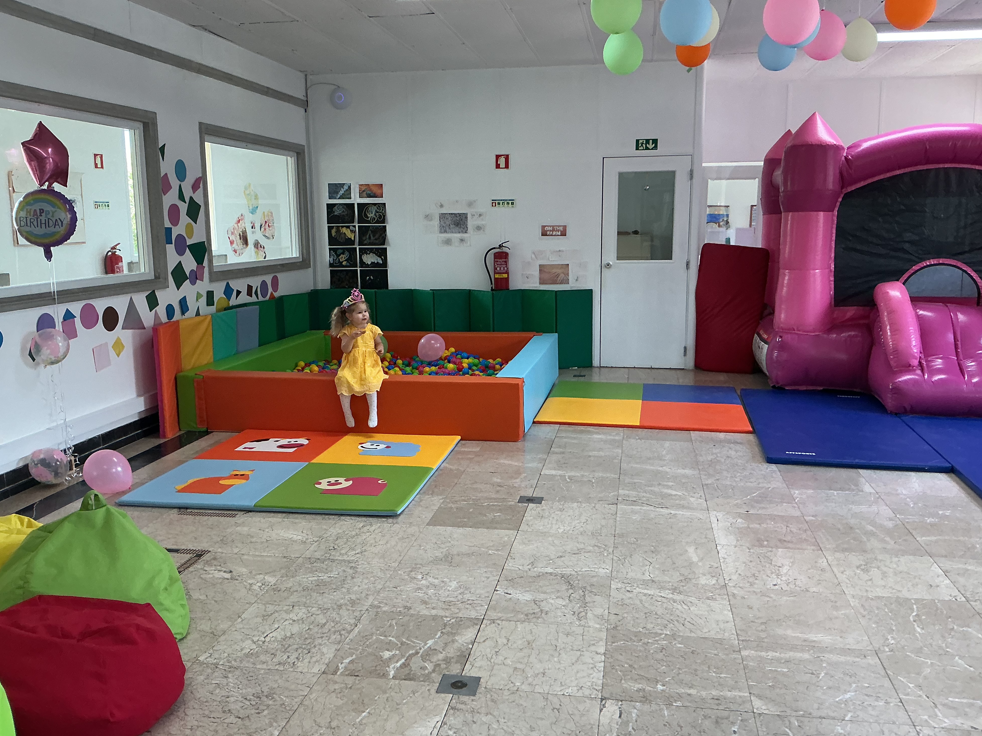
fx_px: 851
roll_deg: -1.7
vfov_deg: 46.8
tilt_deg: -8.8
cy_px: 360
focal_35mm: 30
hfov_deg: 60.0
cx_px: 487
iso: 64
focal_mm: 3
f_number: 1.8
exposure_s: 1/120
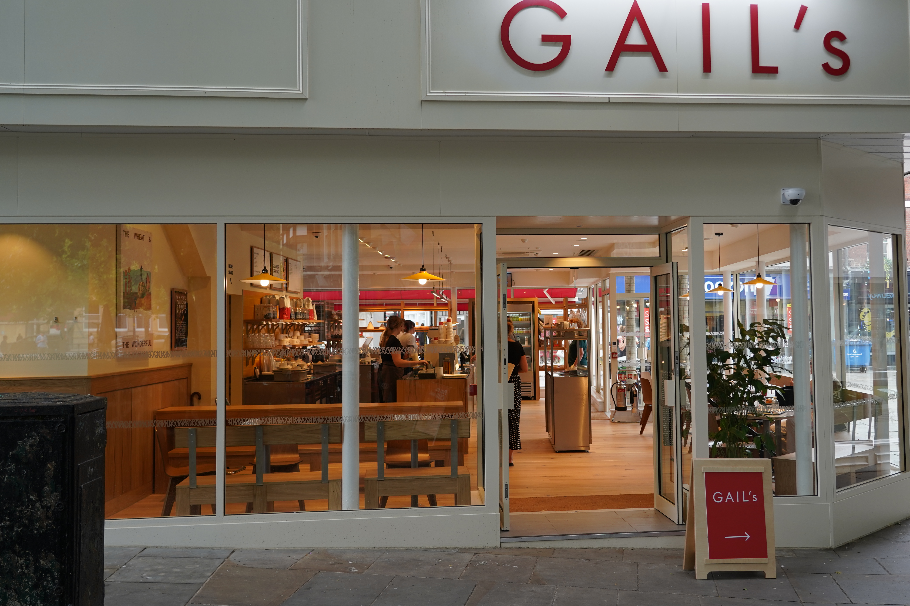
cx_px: 505
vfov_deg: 35.9
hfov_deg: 51.8
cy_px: 279
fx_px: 935
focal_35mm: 37
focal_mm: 32
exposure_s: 1/160
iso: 250
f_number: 4
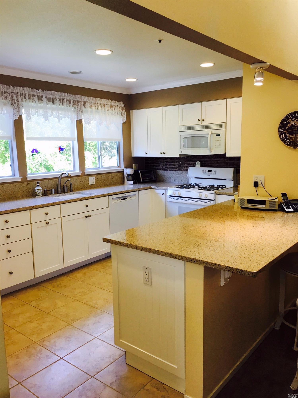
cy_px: 199
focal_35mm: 29
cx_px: 149
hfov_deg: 48.2
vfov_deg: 61.7
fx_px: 333
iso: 25
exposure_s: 1/40
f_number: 2.2
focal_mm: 4.15
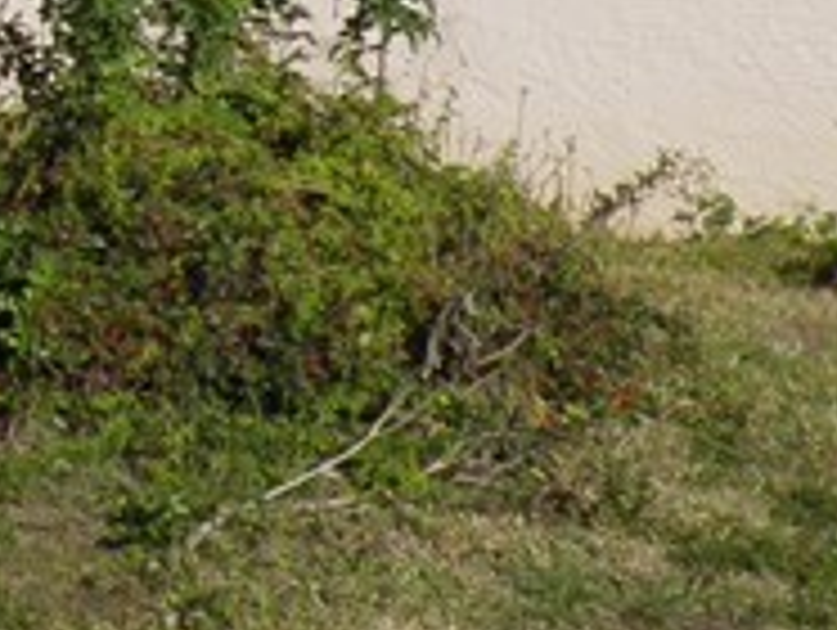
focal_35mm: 154
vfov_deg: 9.4
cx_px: -630
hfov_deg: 11.9
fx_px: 3728
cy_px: -364
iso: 50
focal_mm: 4.9
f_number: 5.7
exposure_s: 1/500
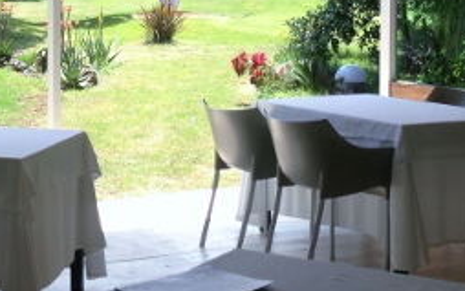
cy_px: 31
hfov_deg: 22.9
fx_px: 1116
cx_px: 37
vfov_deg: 14.7
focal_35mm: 88
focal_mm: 4.13
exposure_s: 1/371
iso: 50
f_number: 2.4
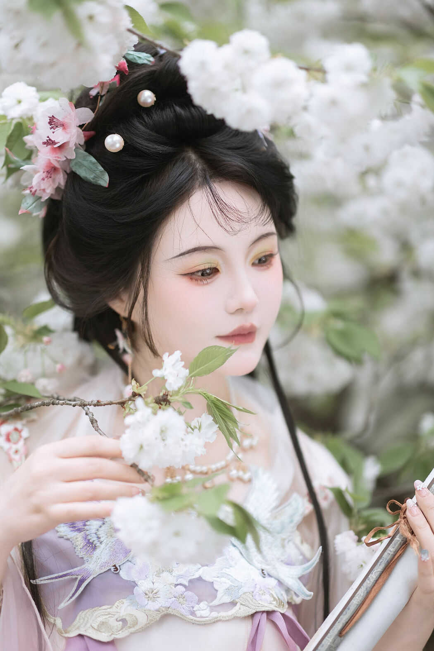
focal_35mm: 85
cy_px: 326
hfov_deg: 16.1
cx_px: 217
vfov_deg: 23.9
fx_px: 1537
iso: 100
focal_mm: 85
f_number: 1.4
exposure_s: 1/1250
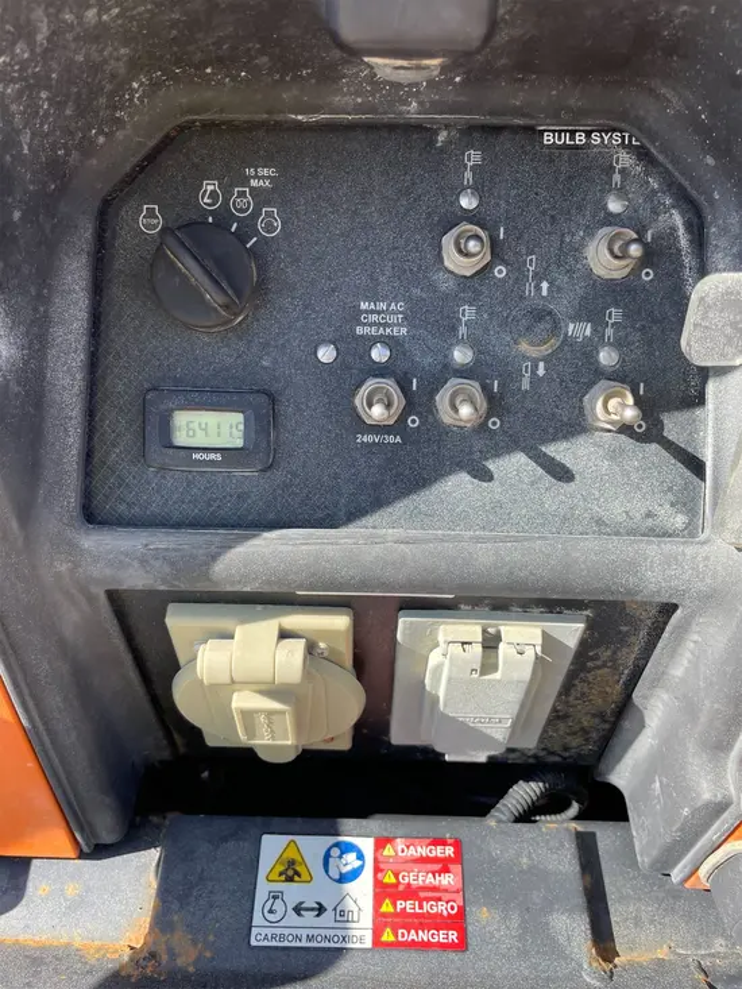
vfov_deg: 67.3
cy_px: 494
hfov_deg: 53.1
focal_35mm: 26
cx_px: 371
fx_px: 743
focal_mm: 4.2
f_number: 1.6
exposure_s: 1/875
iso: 50
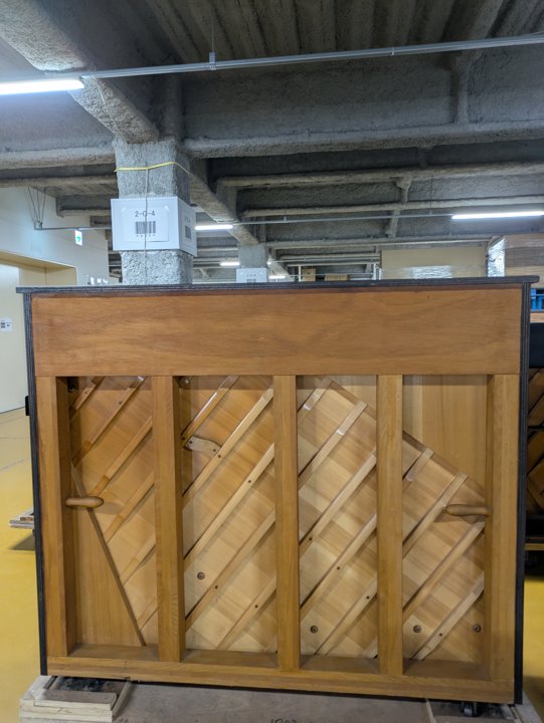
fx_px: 523
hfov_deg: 54.9
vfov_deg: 69.4
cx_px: 272
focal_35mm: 25
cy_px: 362
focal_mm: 5.43
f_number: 1.89
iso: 116
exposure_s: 1/33.3
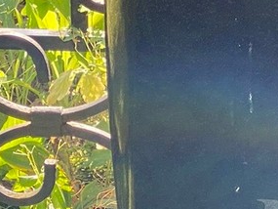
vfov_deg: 5.6
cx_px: 416
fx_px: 2113
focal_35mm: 263
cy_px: 196
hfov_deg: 7.4
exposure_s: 1/137
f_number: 2
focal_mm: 6
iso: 20
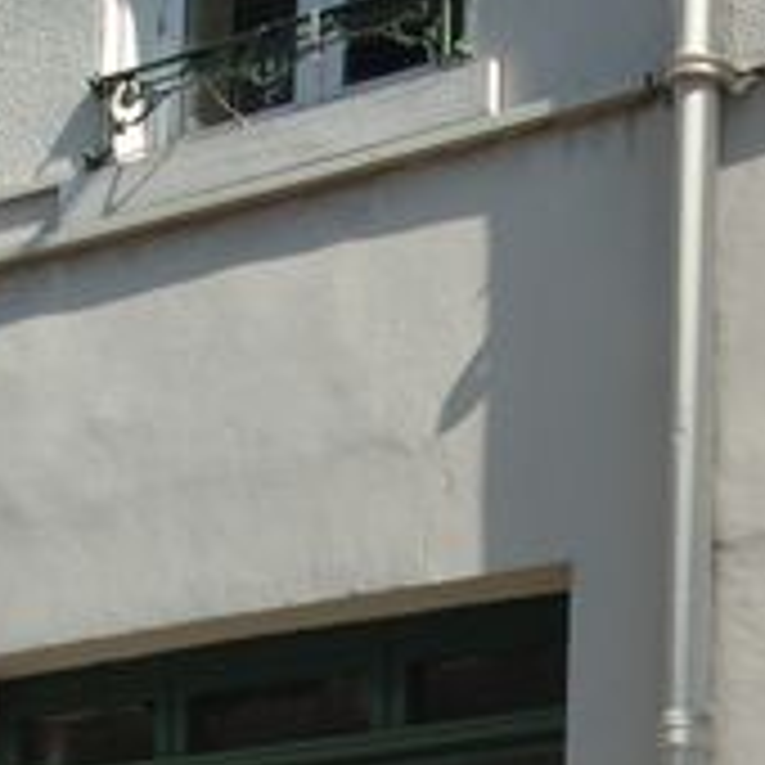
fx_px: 2875
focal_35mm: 115
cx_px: 441
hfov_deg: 15.1
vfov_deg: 14.4
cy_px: 1035
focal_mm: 20
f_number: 10
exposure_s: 1/400
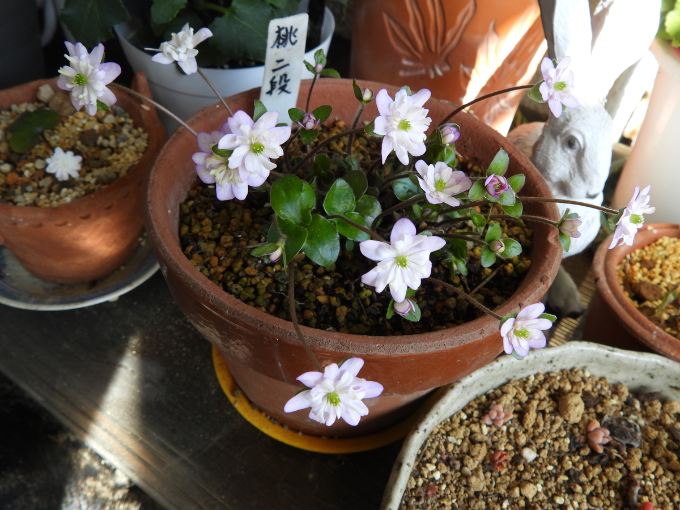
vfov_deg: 46.8
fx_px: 589
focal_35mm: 30
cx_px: 340
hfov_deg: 60.0
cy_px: 255
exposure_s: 1/100
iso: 100
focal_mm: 5.4
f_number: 3.2
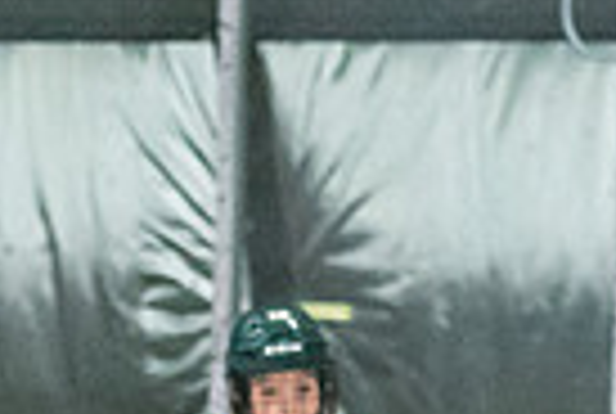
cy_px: 901
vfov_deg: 2.6
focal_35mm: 520
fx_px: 8917
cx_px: 212
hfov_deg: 4.0
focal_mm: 70
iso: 4000
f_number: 2.8
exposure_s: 1/800
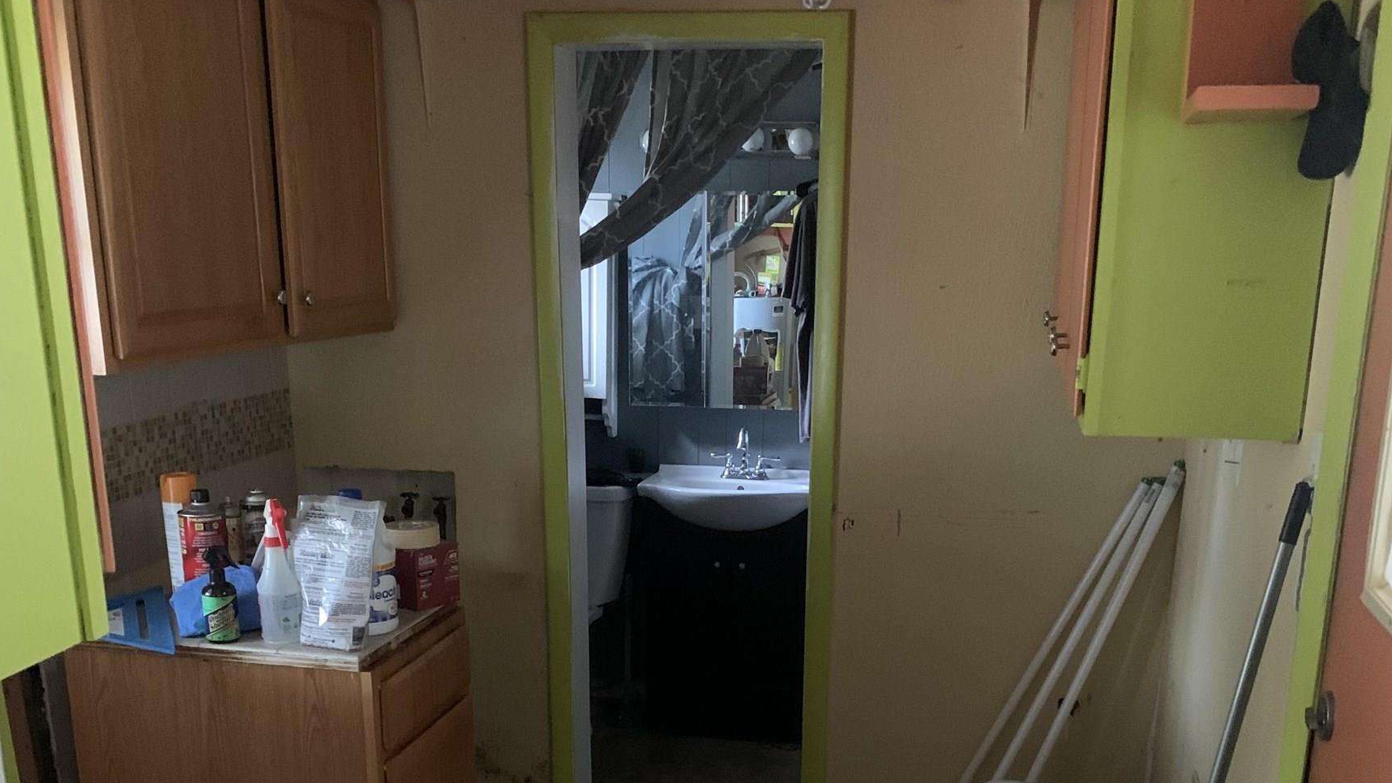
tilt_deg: -18.7
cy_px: 665
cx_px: 692
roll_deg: -1.0
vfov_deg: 30.2
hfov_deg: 52.8
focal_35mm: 38
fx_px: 1403
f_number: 1.8
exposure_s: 1/16
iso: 800
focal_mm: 4.25
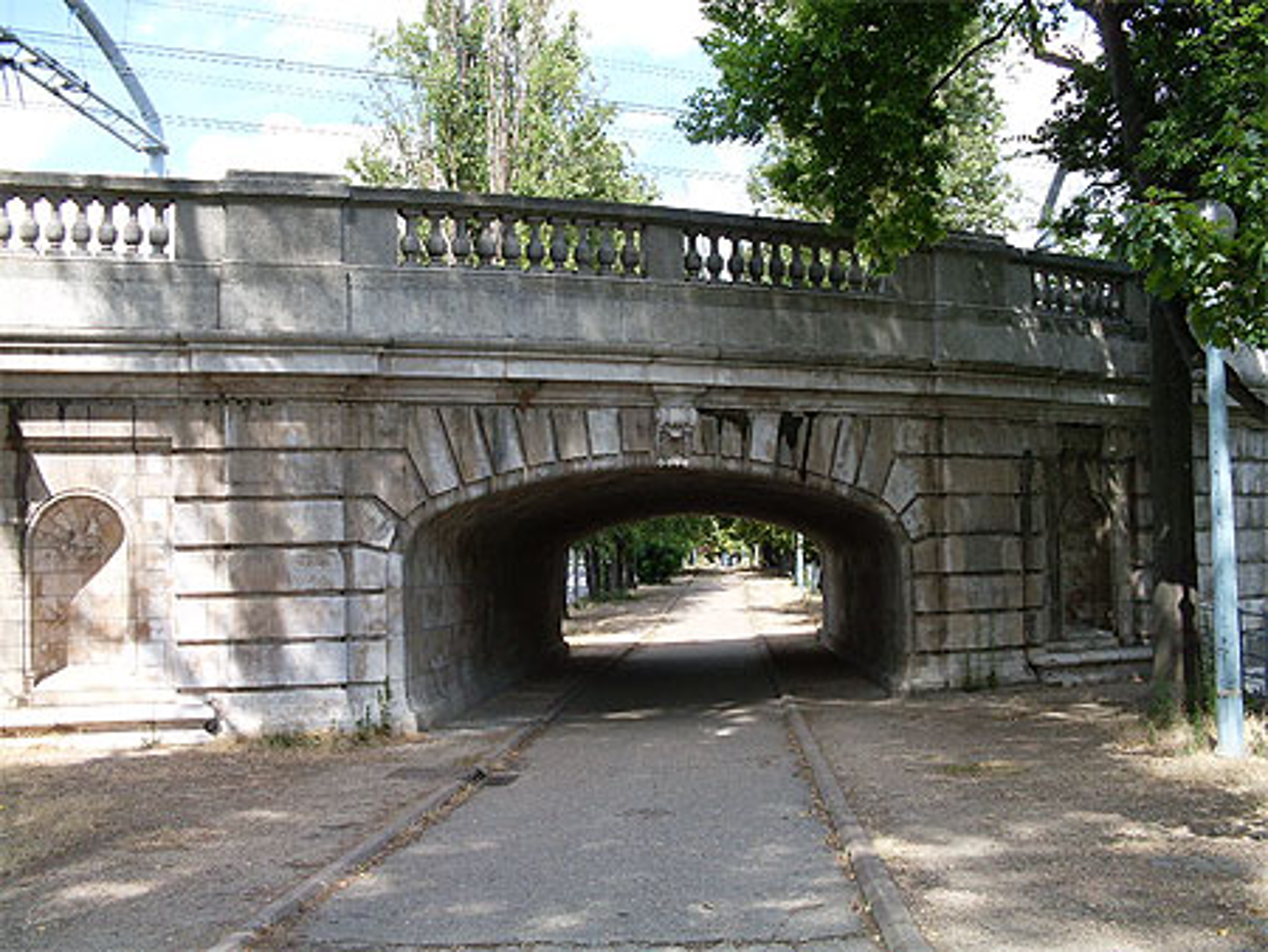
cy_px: 476
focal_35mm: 38
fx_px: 1393
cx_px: 634
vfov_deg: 37.8
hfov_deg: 49.0
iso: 80
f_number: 2.8
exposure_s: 1/500
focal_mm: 6.3
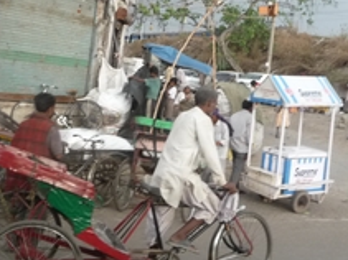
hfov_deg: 36.0
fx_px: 533
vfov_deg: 27.5
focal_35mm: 53
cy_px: 112
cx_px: 134
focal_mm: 4.7
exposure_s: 1/160
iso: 200
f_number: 3.3
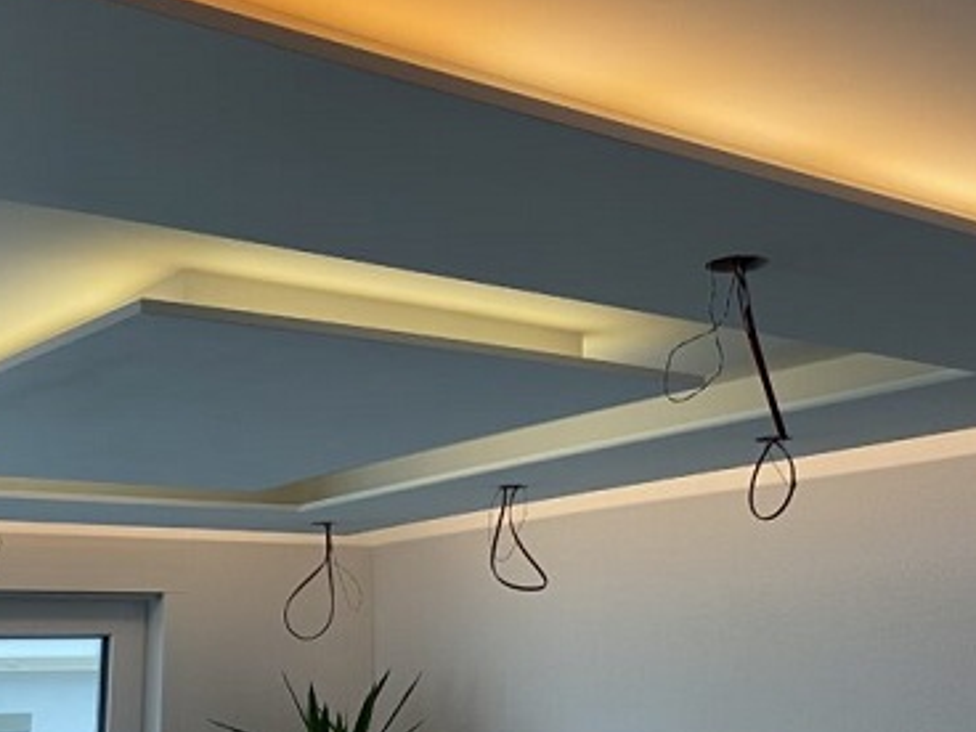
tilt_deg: +17.5
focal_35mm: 53
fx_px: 1494
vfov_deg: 27.2
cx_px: 451
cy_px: 202
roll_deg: +1.0
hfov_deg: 36.2
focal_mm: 4.25
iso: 80
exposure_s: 1/62
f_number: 1.8
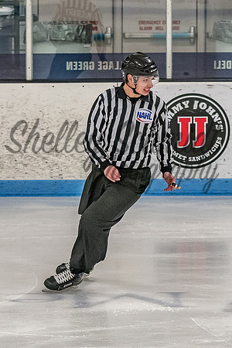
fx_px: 2953
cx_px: 126
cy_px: 128
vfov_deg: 6.7
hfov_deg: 4.5
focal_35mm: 305
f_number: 3.2
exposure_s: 1/800
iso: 1600
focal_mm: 95
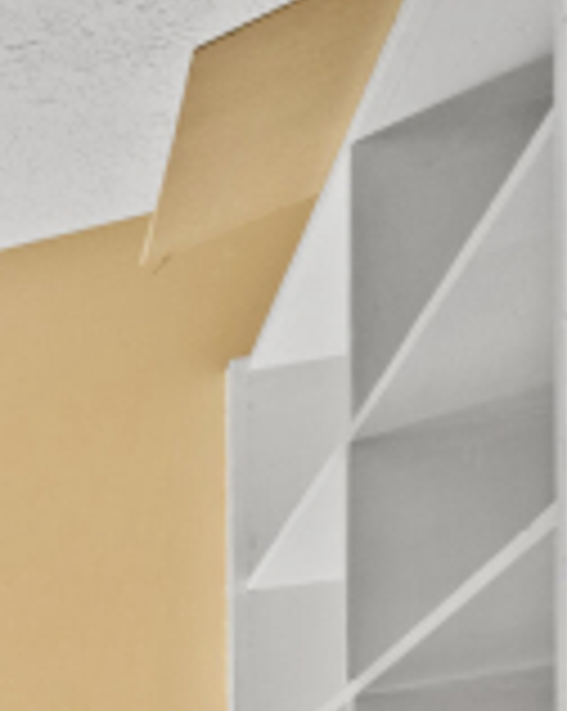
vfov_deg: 23.7
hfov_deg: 11.9
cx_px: -1094
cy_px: 1008
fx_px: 1408
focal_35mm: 67
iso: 400
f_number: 9
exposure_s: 1/3
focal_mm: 10
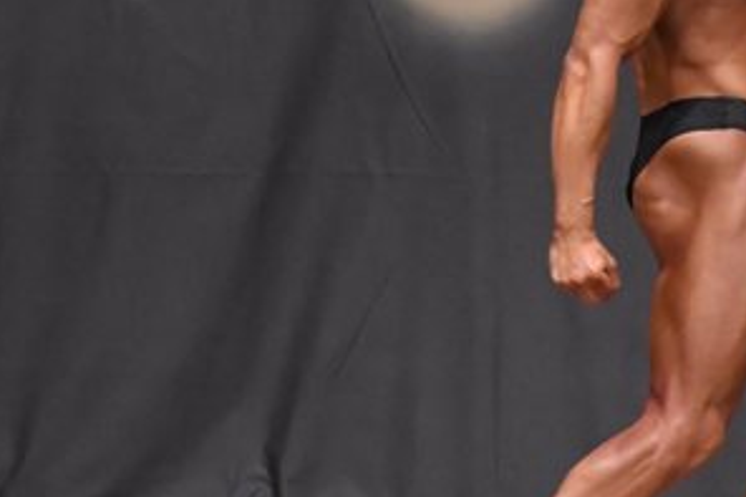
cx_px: 699
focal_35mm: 569
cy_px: 161
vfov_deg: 2.4
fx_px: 11784
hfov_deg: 3.6
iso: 6400
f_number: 5.6
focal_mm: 145
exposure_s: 1/400
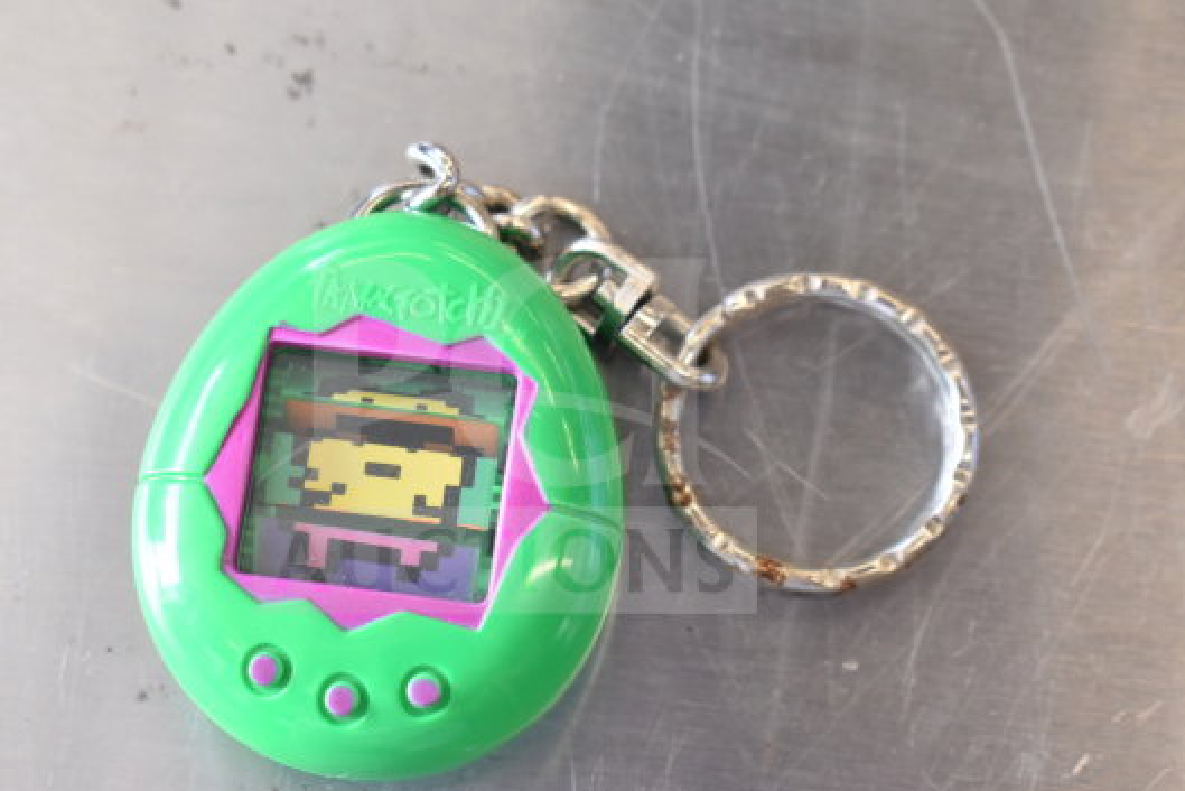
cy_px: 436
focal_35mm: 83
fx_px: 2733
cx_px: 504
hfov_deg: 24.4
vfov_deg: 16.5
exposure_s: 1/80
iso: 1000
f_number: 5.3
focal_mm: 48
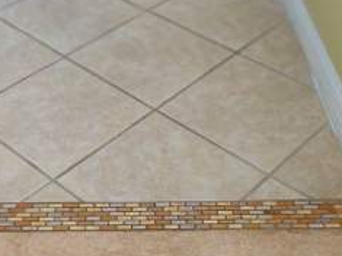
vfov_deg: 27.5
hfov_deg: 37.3
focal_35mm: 51
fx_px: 504
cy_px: 231
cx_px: 134
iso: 125
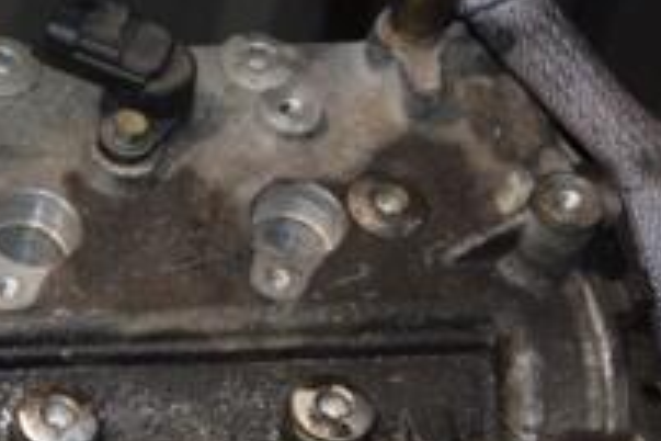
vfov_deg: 9.5
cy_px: 461
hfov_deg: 13.7
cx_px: -263
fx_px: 2625
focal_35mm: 143
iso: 800
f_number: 5
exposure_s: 1/60
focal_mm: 32
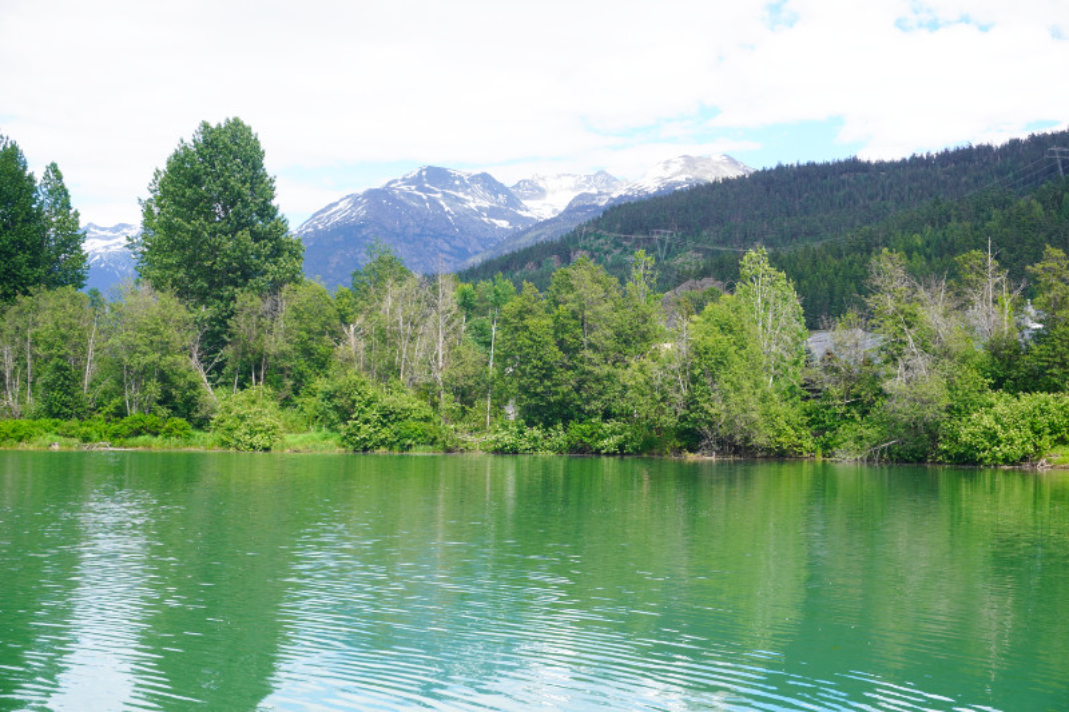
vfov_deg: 28.9
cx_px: 534
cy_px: 356
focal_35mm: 46
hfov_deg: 42.3
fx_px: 1380
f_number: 8
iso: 100
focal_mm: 31
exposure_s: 1/100
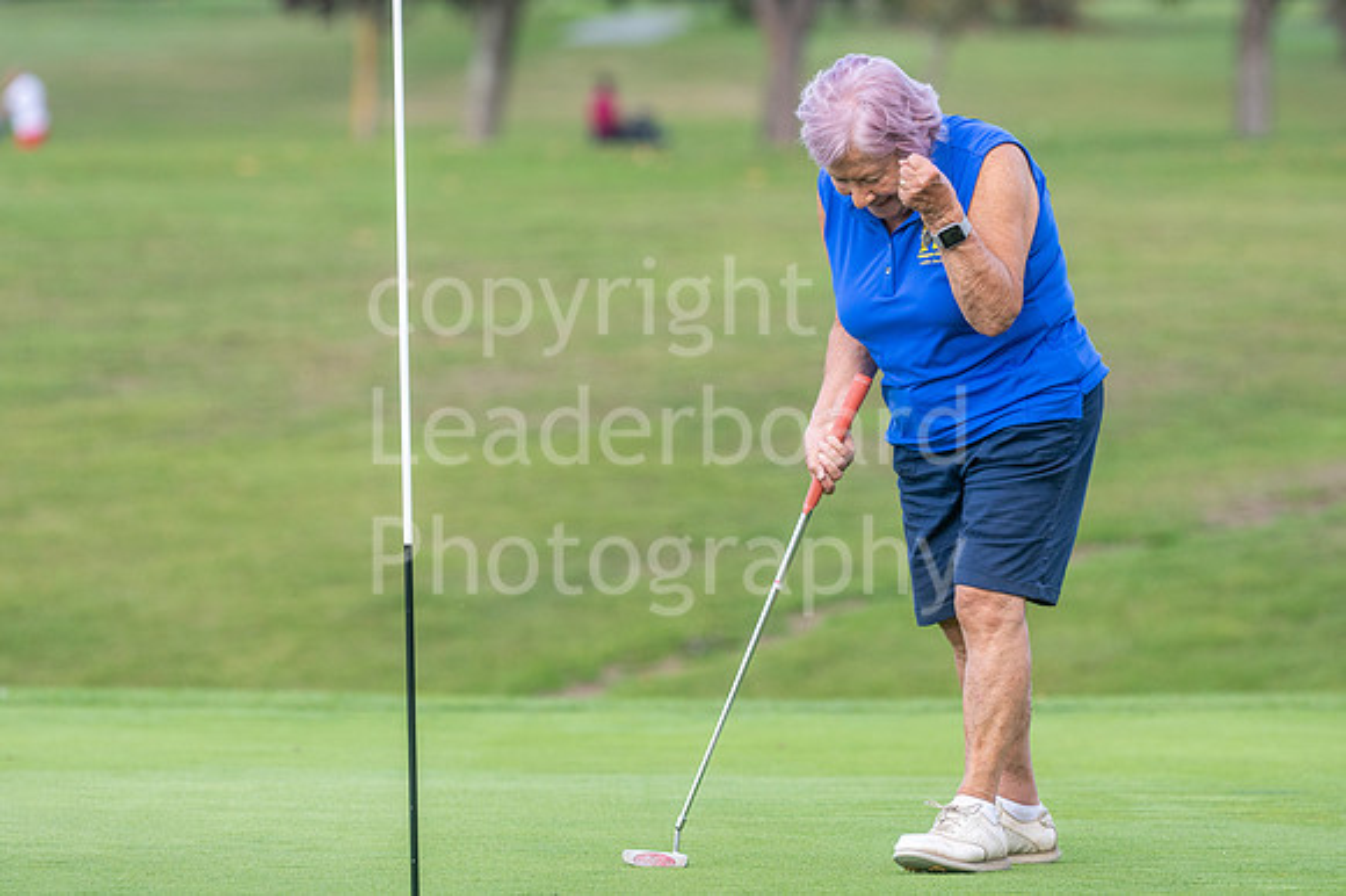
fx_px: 16815
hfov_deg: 4.6
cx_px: 673
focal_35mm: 450
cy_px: 448
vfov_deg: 3.1
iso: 250
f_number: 5.6
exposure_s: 1/400
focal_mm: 300
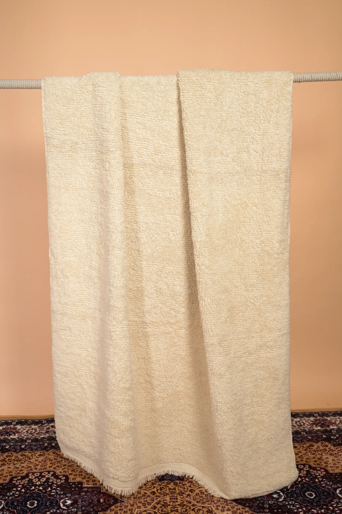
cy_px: 257
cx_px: 171
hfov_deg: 31.2
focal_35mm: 43
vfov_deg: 45.4
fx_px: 613
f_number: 6.3
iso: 250
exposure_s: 1/200
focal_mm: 43
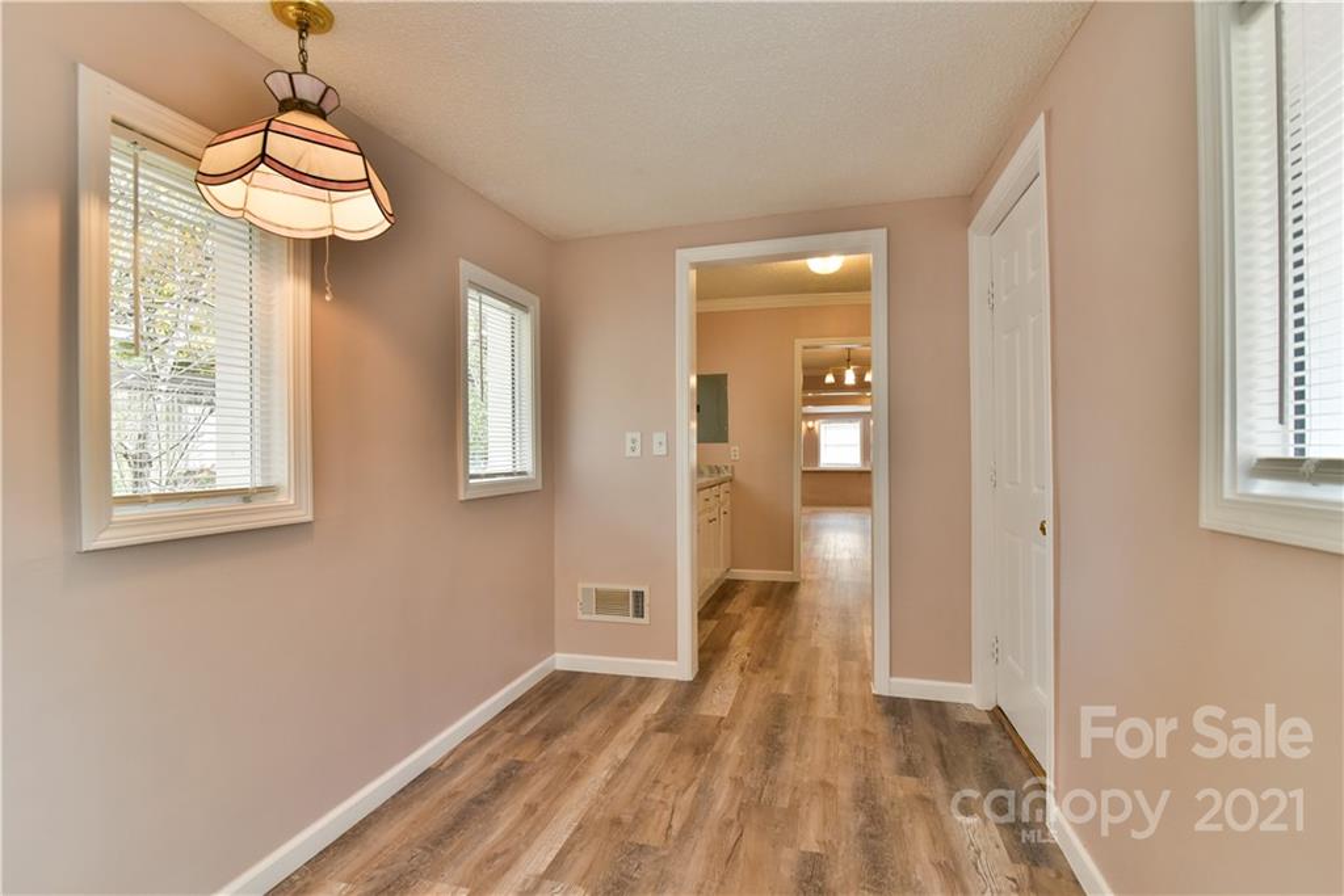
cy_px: 448
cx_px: 672
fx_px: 597
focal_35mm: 16
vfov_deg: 73.8
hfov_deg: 96.7
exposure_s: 1/200
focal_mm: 16
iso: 1600
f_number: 7.1
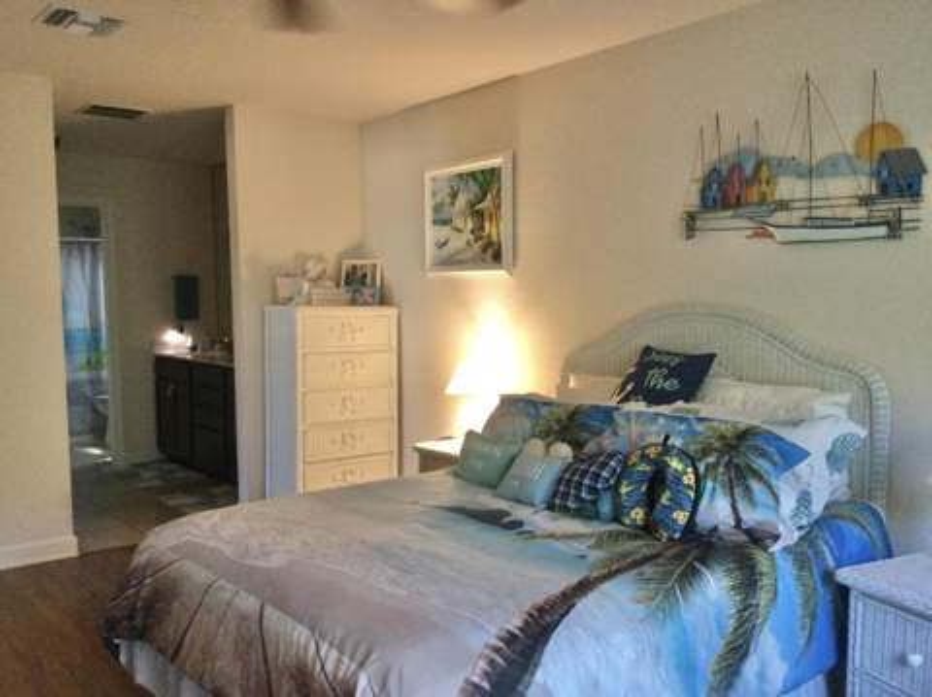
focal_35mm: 31
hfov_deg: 58.4
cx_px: 466
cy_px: 348
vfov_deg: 45.4
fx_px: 834
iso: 200
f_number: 2.4
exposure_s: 1/24
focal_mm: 3.3
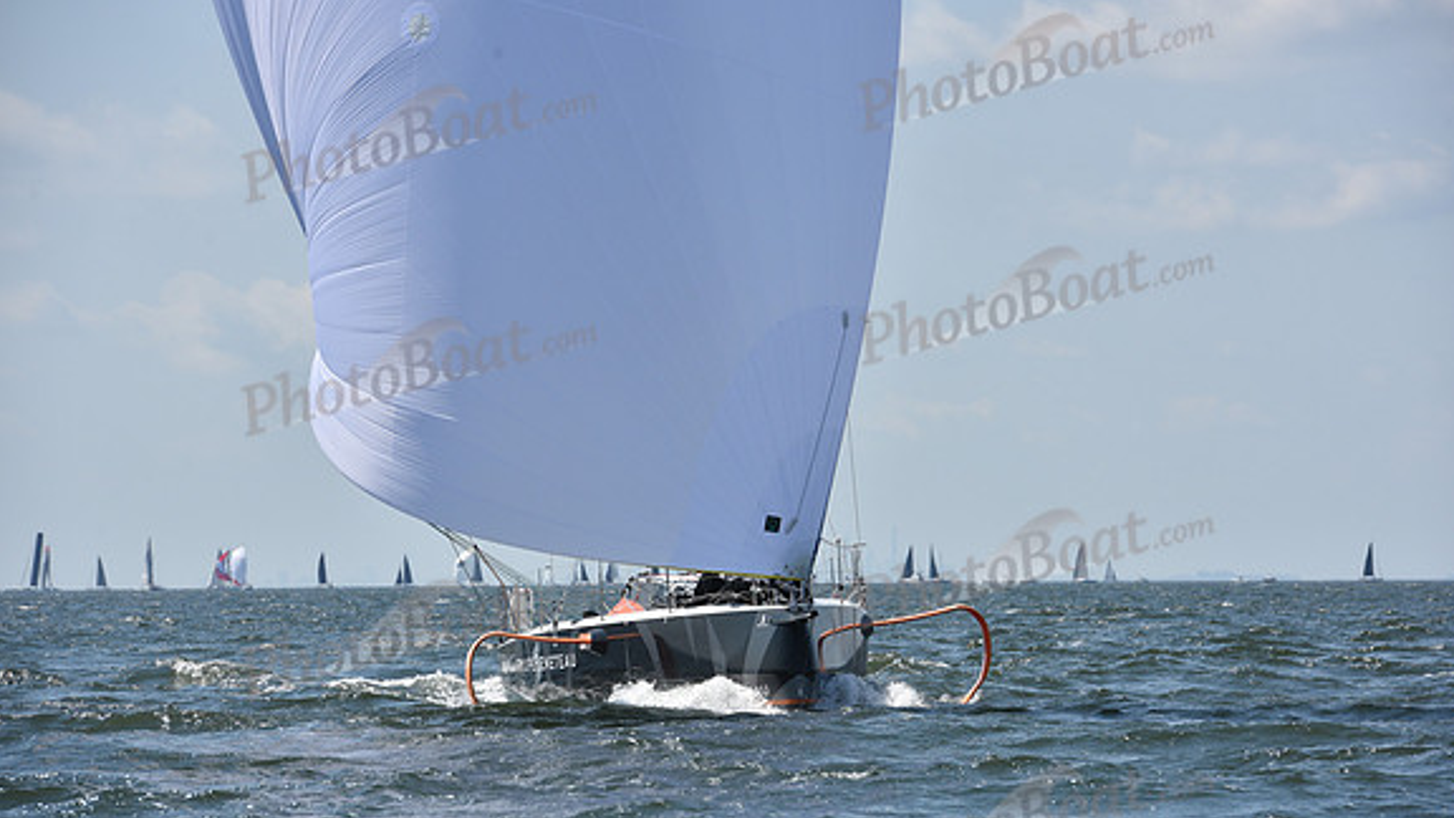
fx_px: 8135
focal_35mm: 211
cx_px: 730
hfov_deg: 10.2
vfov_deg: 5.8
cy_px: 466
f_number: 10
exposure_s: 1/1250
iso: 320
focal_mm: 200
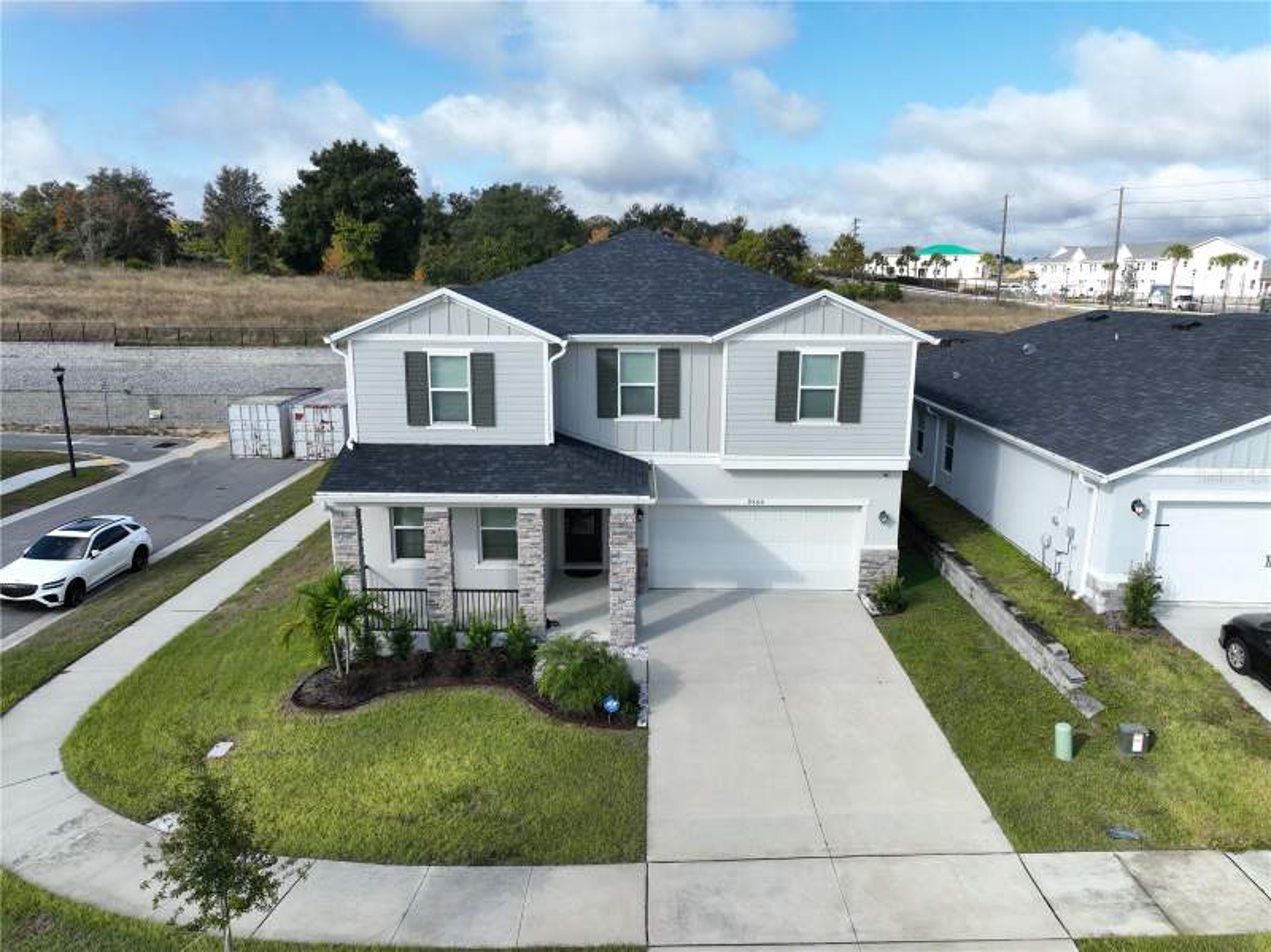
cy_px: 476
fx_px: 881
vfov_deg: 56.8
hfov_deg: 71.6
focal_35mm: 24
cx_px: 636
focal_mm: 12.29
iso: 100
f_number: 2.8
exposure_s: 1/1250
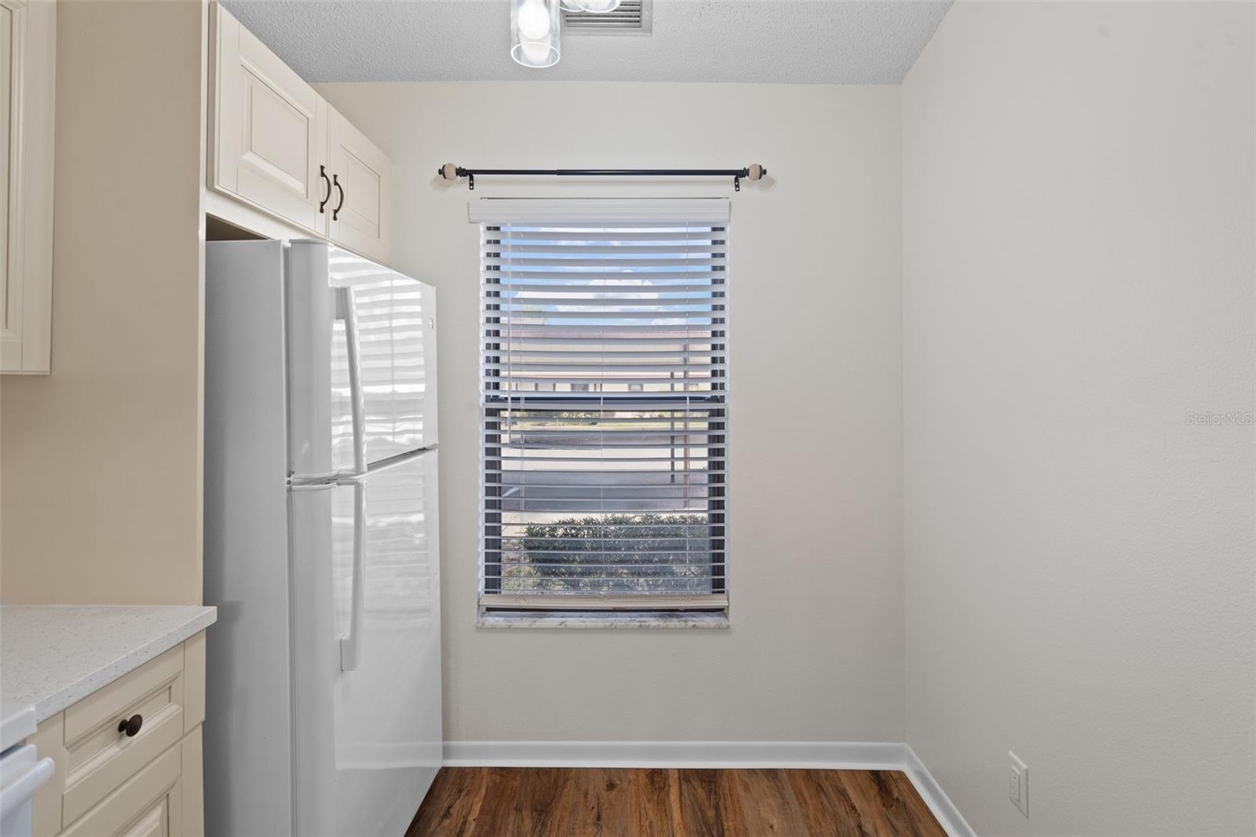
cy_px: 418
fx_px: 593
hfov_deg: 93.3
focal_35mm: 17
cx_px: 628
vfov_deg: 70.4
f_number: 8
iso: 320
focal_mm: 17
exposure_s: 1/2
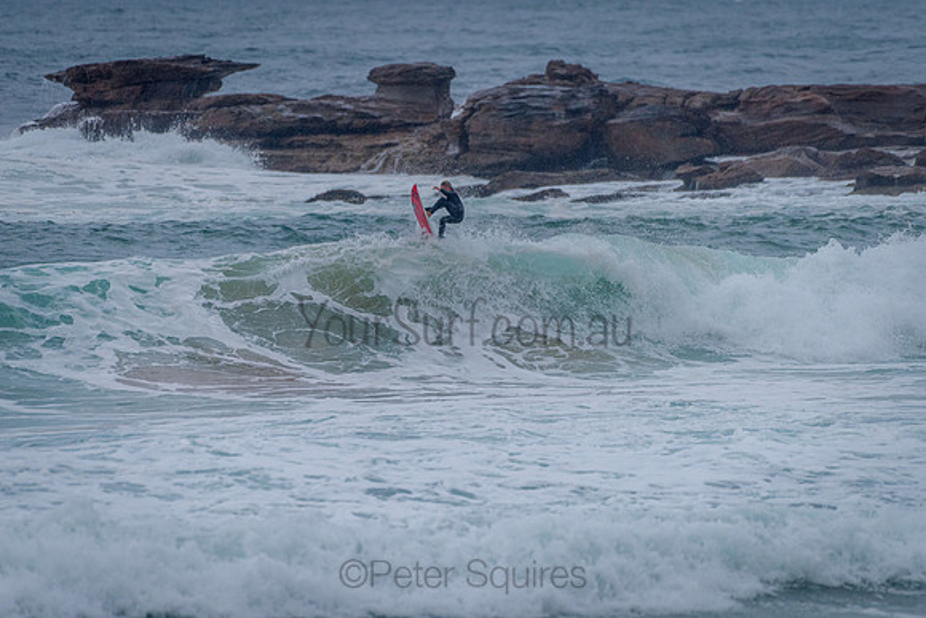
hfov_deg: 3.4
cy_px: 309
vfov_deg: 2.2
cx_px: 463
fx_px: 15758
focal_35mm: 613
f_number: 5.6
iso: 560
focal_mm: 500
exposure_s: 1/2000
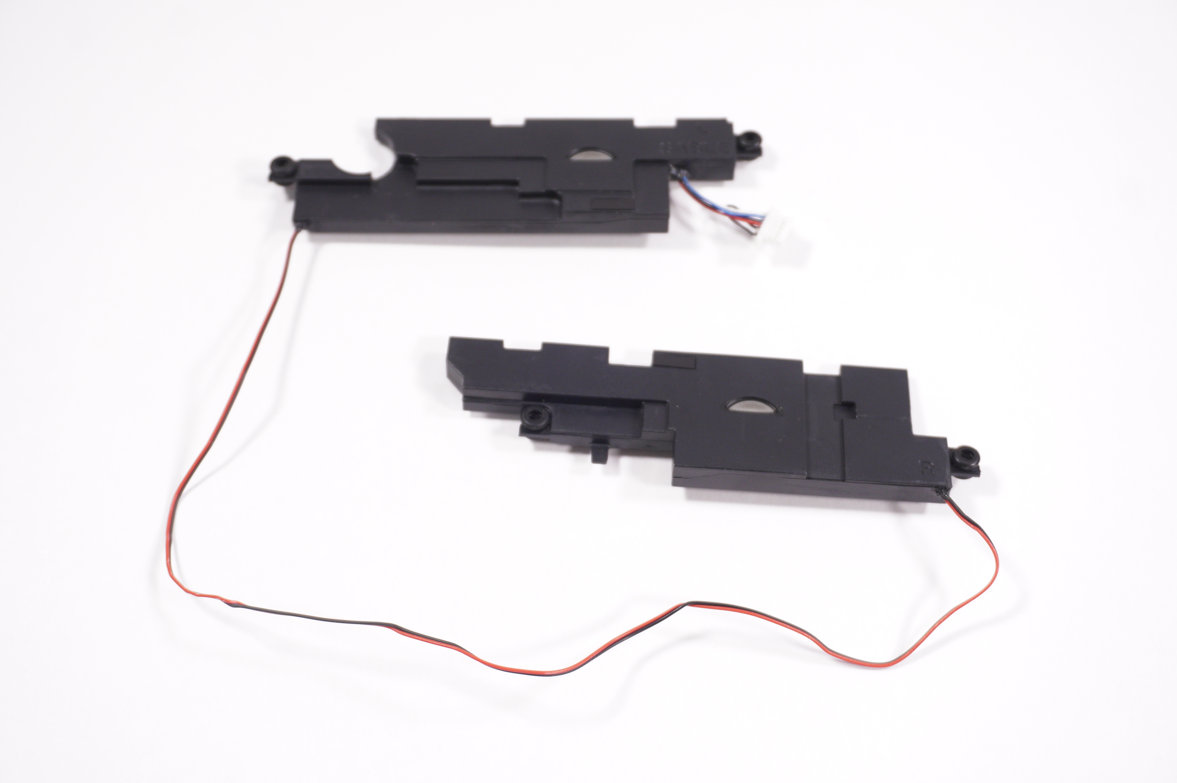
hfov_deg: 40.0
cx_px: 588
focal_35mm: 50
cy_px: 392
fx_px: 1617
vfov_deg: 27.2
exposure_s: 1/160
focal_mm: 33
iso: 800
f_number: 5.6
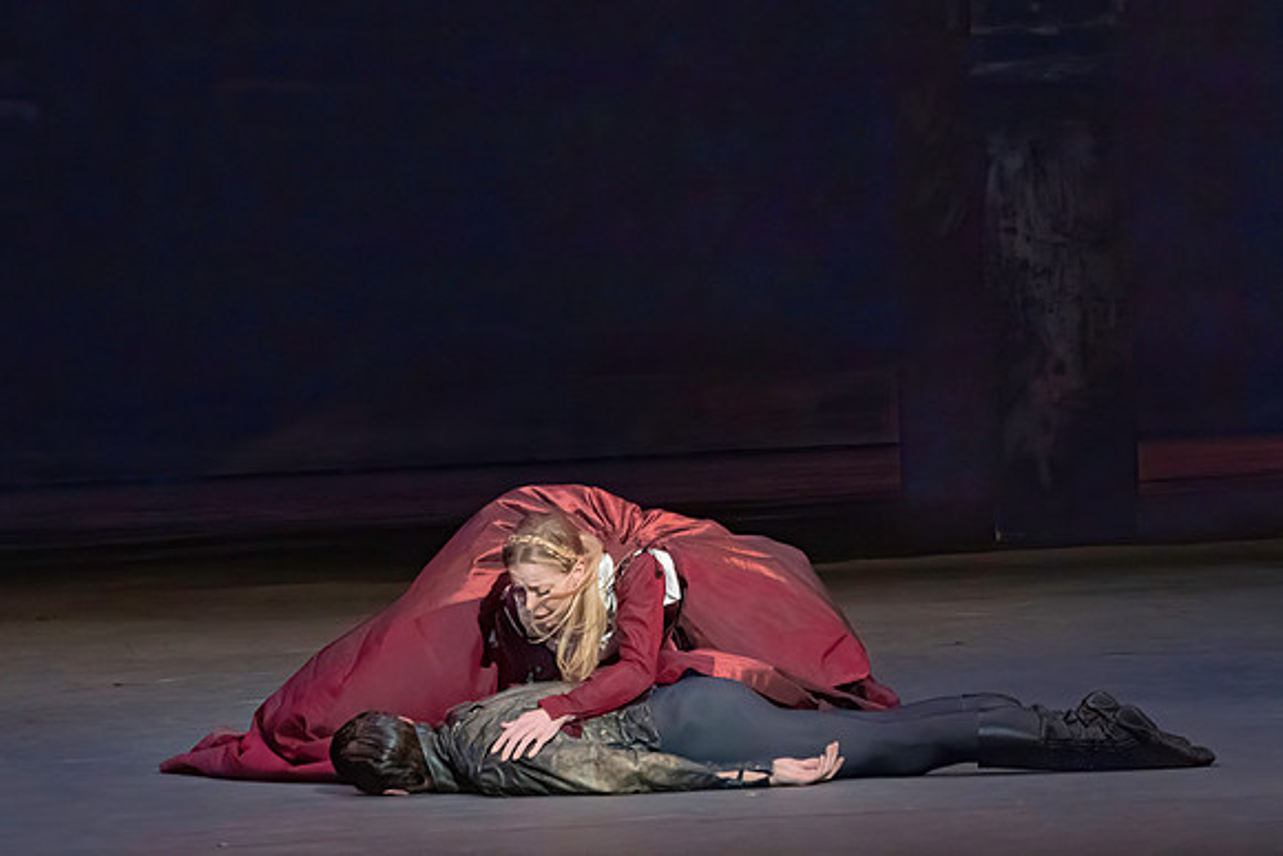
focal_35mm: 467
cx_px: 585
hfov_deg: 4.4
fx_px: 16647
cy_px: 275
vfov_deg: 2.9
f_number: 7.1
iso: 5000
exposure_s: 1/320
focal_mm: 297
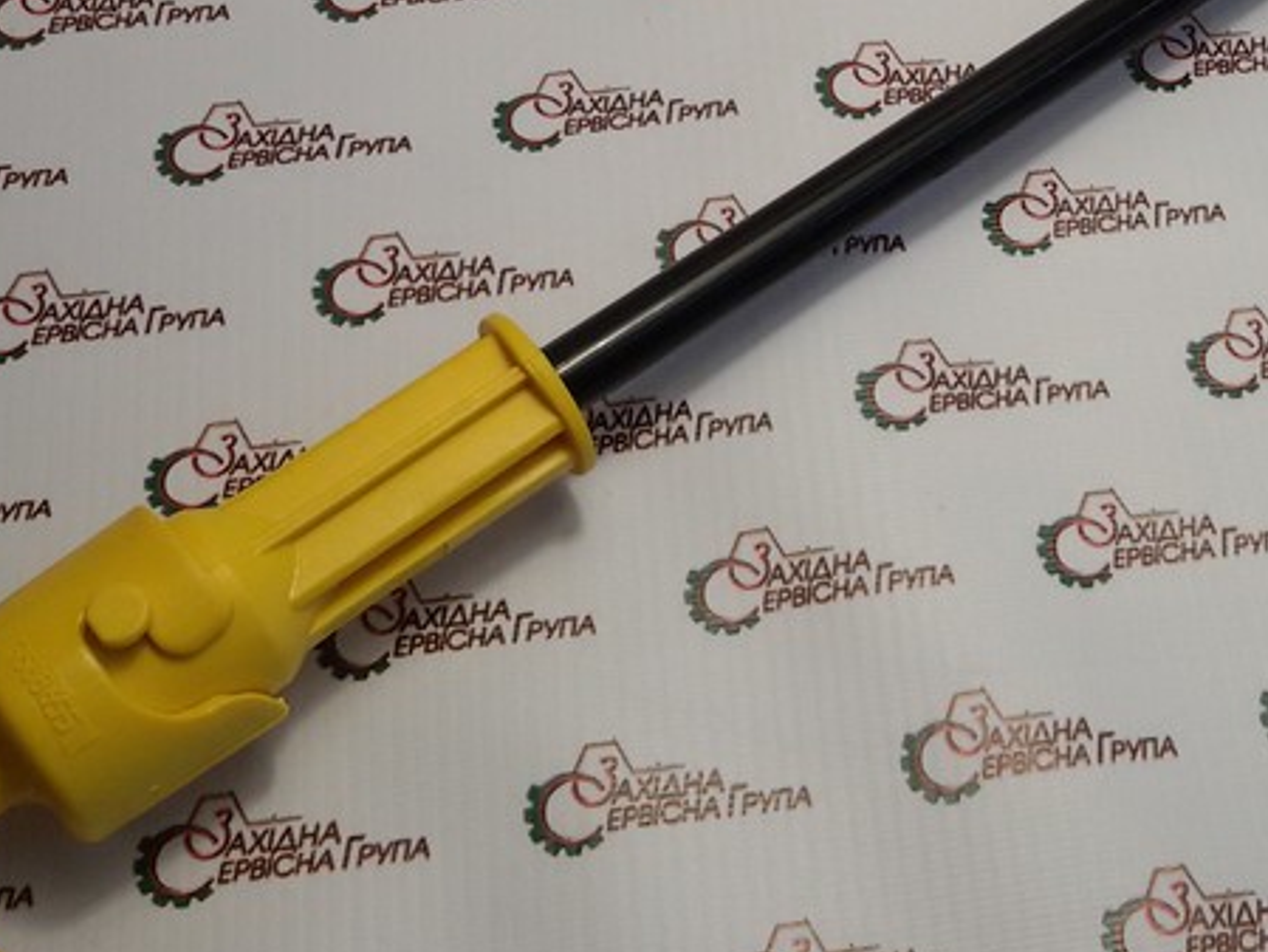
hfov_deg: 27.6
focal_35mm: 69
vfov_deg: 20.8
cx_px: 1014
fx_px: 2528
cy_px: 82
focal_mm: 2.93
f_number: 2.4
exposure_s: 1/100
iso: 40
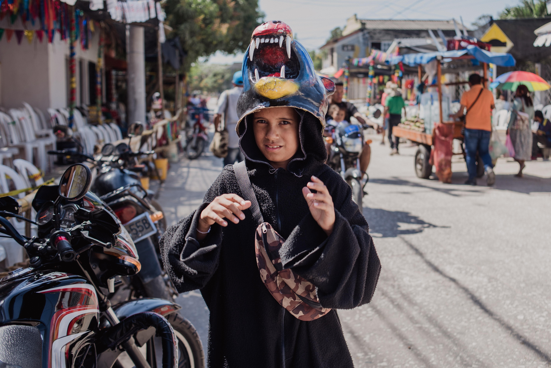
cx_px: 276
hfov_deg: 54.4
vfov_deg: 37.9
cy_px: 184
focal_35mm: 35
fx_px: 536
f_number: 3.5
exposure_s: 1/640
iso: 160
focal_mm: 35
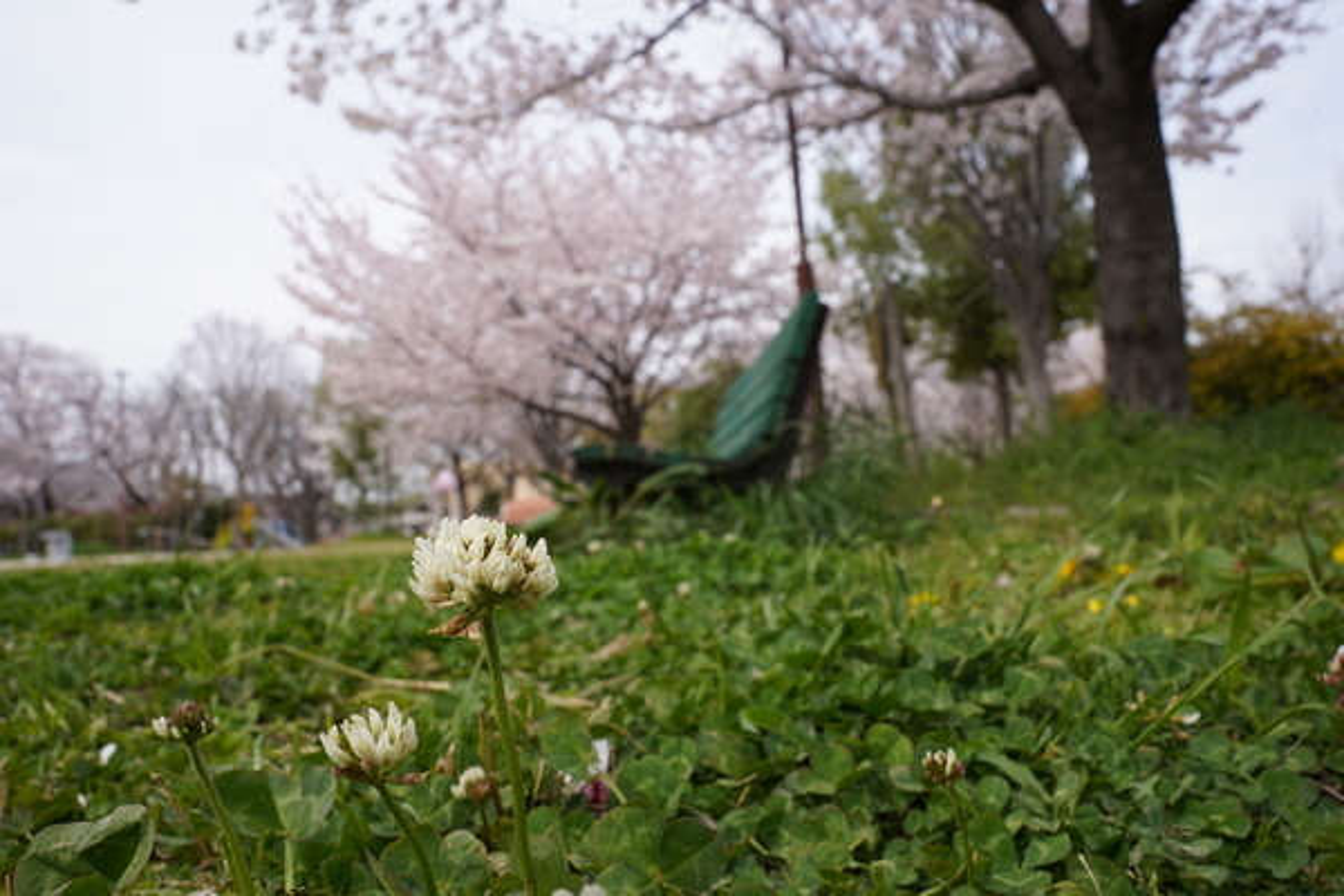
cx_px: 672
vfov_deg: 53.1
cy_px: 448
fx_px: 896
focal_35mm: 24
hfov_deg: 73.7
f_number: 16
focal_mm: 24
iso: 100
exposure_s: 1/40
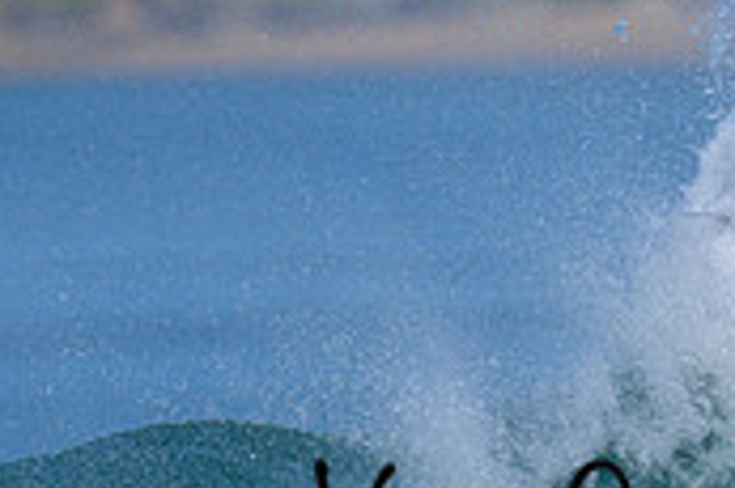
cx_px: 498
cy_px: 383
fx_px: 66147
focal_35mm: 3243
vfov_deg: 0.4
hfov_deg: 0.6
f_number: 6.3
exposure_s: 1/2000
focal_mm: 800
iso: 220
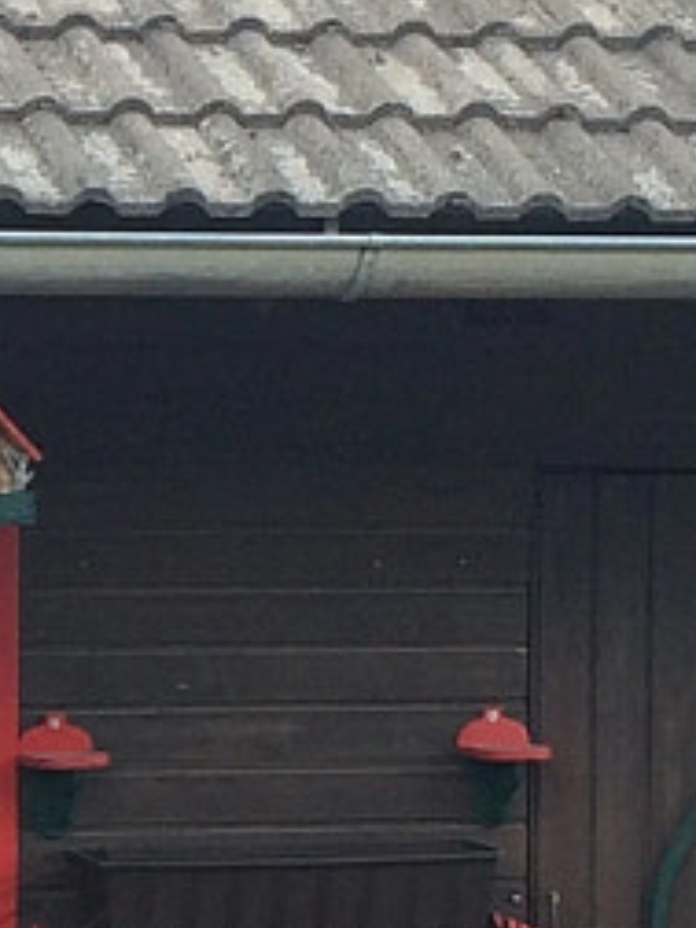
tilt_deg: -1.2
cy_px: 659
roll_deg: +0.6
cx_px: -545
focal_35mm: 184
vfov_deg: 10.7
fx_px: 4933
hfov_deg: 7.8
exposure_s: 1/342
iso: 32
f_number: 2.2
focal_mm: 4.15
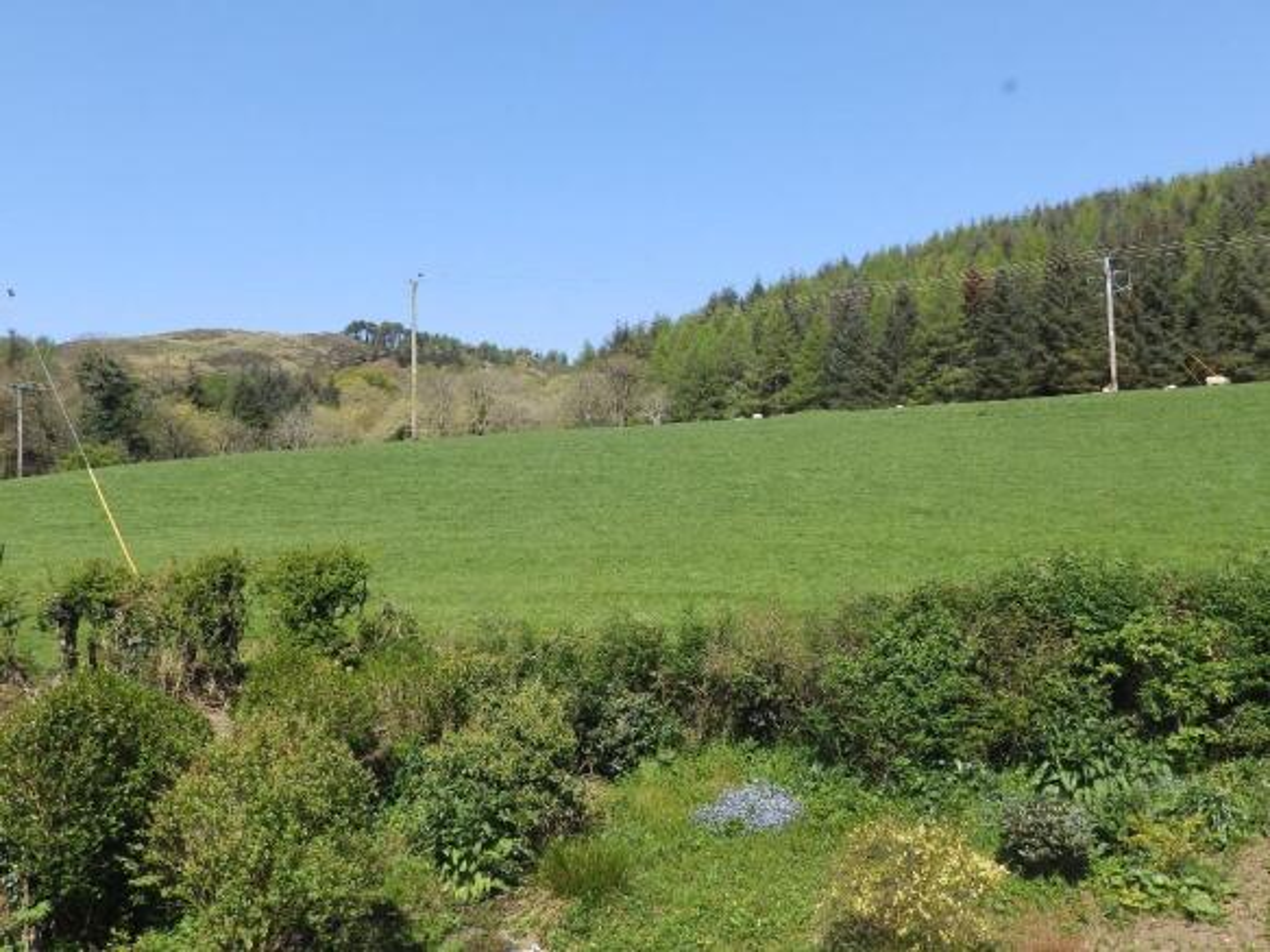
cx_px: 635
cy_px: 476
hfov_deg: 56.8
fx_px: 1174
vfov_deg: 44.1
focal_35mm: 32
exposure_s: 1/200
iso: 80
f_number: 4.5
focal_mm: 5.7
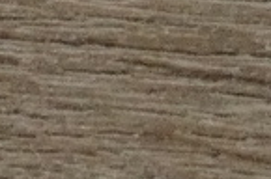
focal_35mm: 115
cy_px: -369
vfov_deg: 9.3
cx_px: -24
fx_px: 864
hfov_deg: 17.3
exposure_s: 1/60
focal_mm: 3.6
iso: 400
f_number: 2.8
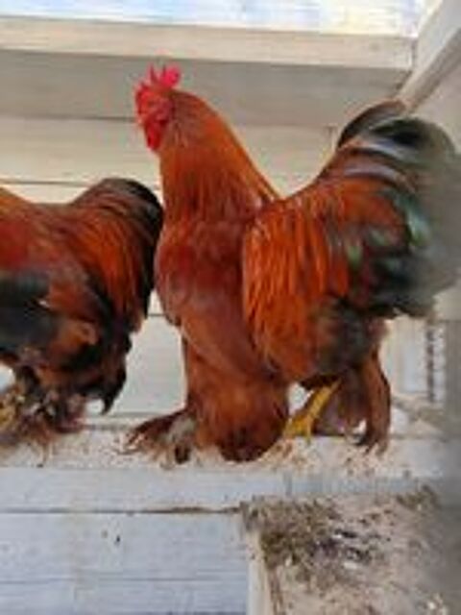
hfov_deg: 61.1
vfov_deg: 76.4
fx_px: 391
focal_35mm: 22
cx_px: 230
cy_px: 308
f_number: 2.2
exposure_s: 1/180
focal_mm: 2.16
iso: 100
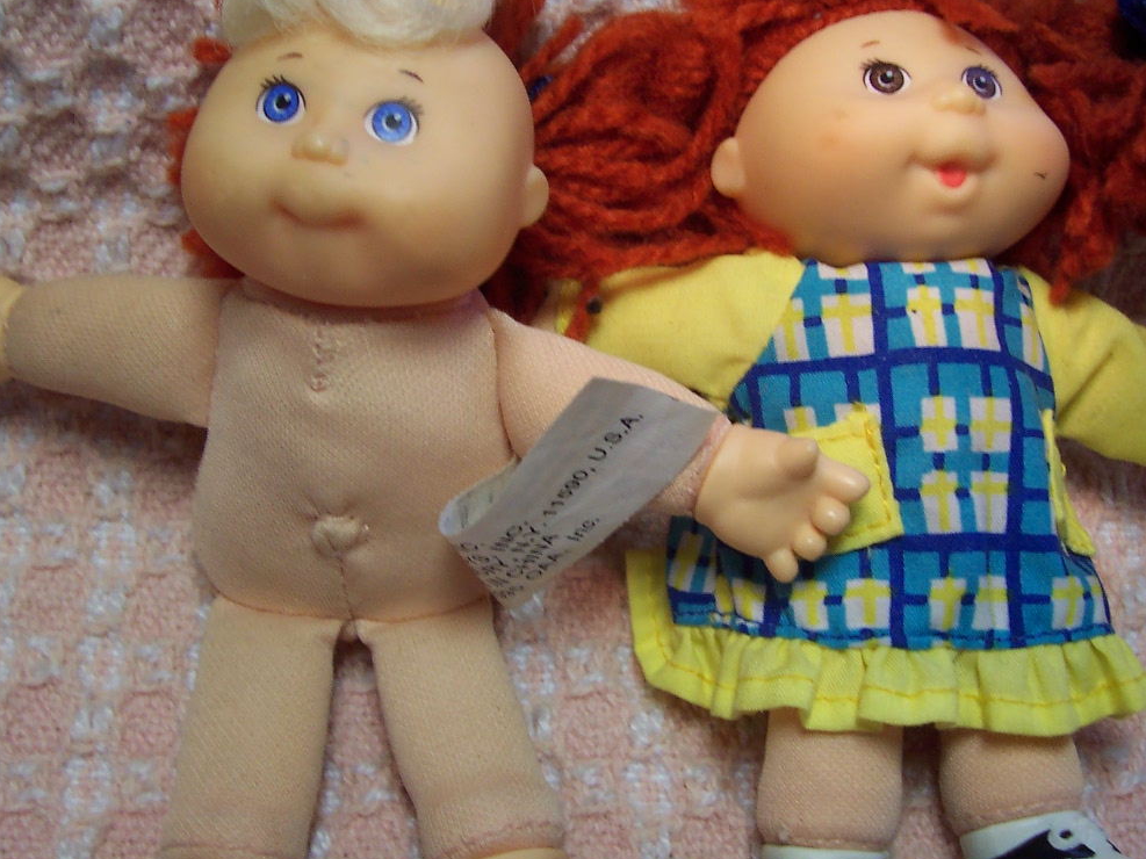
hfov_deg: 42.0
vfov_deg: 32.2
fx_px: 1490
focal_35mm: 45
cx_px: 636
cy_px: 404
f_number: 2.8
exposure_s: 1/60
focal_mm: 5.6
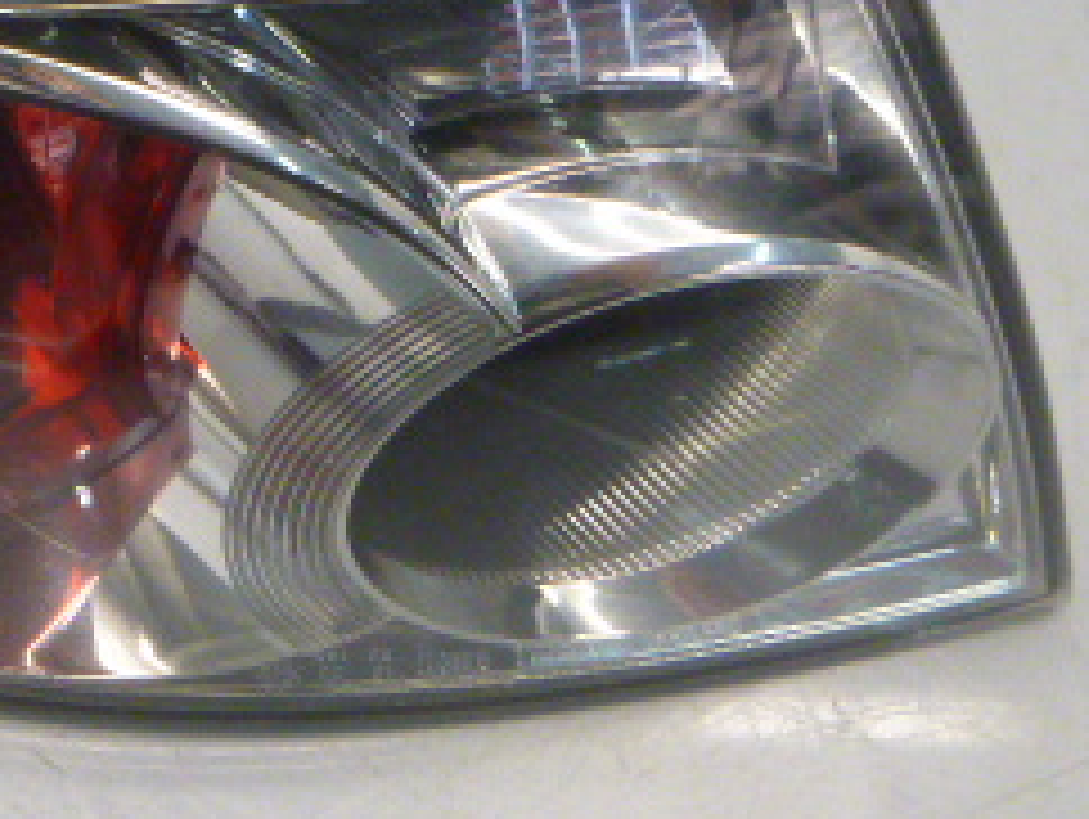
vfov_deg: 22.2
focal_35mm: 66
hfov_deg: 27.4
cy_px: 270
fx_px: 2078
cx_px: -36
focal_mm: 4.5
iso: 400
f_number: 3.9
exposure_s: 1/50
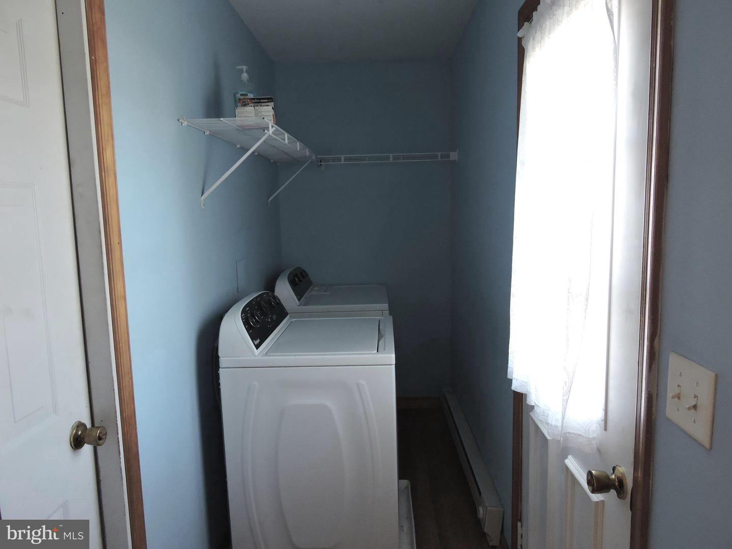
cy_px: 274
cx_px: 366
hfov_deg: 71.6
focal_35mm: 24
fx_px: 508
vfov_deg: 56.8
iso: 320
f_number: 3.3
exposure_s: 1/30
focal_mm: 4.3
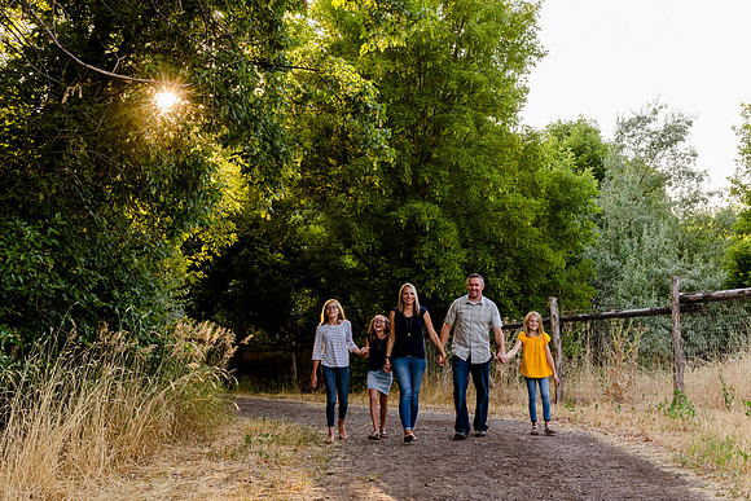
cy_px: 250
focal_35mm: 42
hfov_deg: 46.1
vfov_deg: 31.7
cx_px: 376
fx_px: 882
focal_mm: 40
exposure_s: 1/125
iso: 1000
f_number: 10
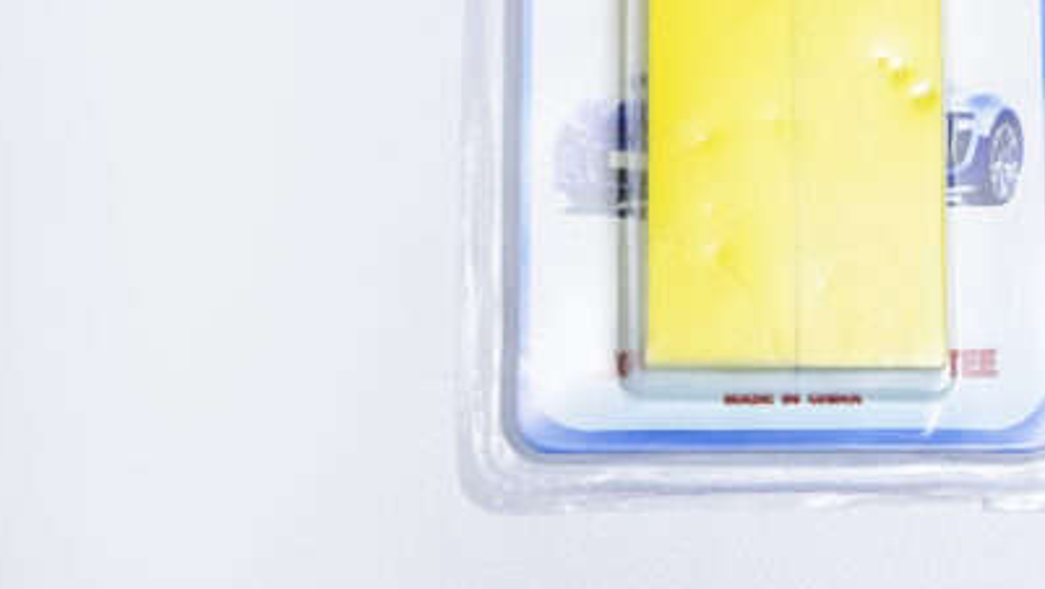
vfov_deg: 9.4
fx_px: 3548
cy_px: 0
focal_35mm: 128
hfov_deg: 16.7
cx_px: 790
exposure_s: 1/160
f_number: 10
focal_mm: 70
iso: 3200
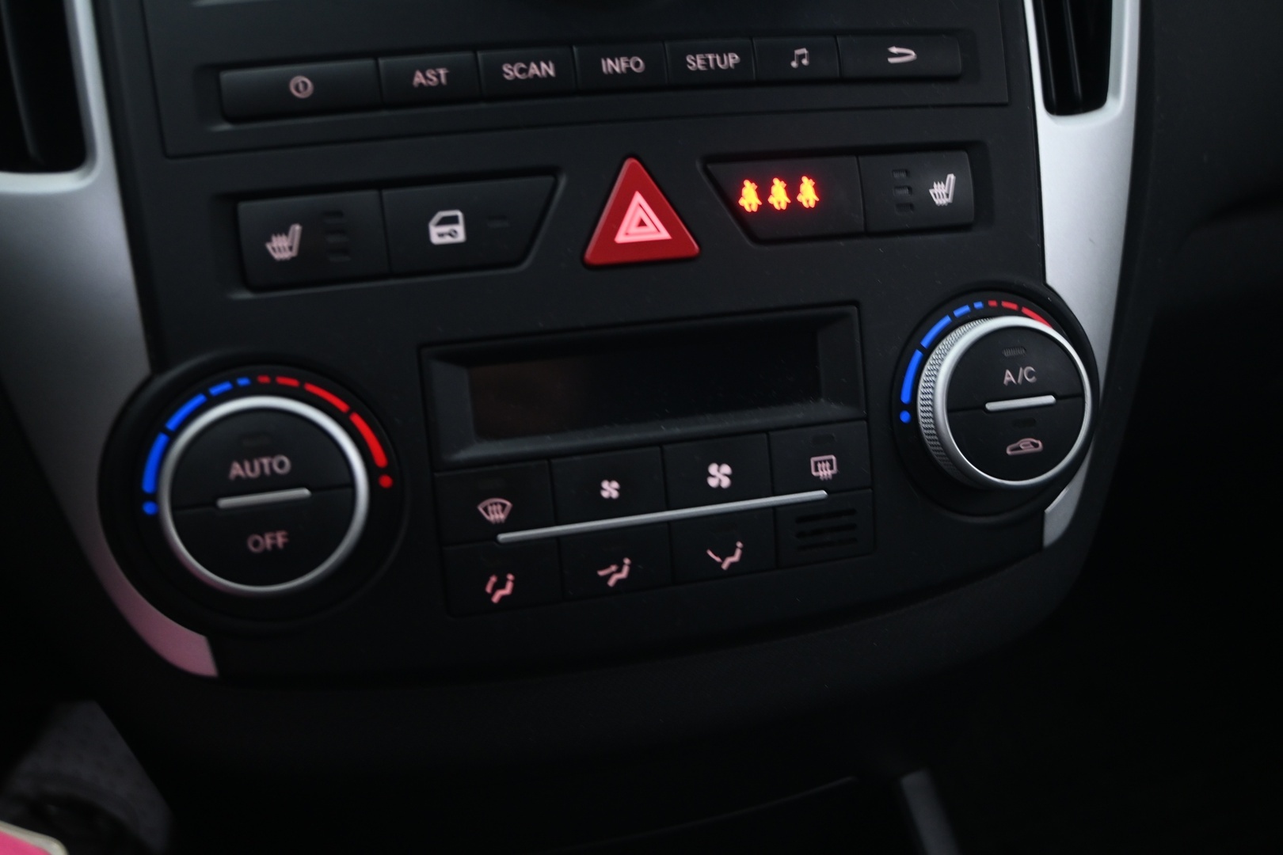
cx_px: 642
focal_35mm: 32
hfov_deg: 58.3
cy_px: 428
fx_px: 1149
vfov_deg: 40.8
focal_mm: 21.5
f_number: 4
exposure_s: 1/4
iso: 1000
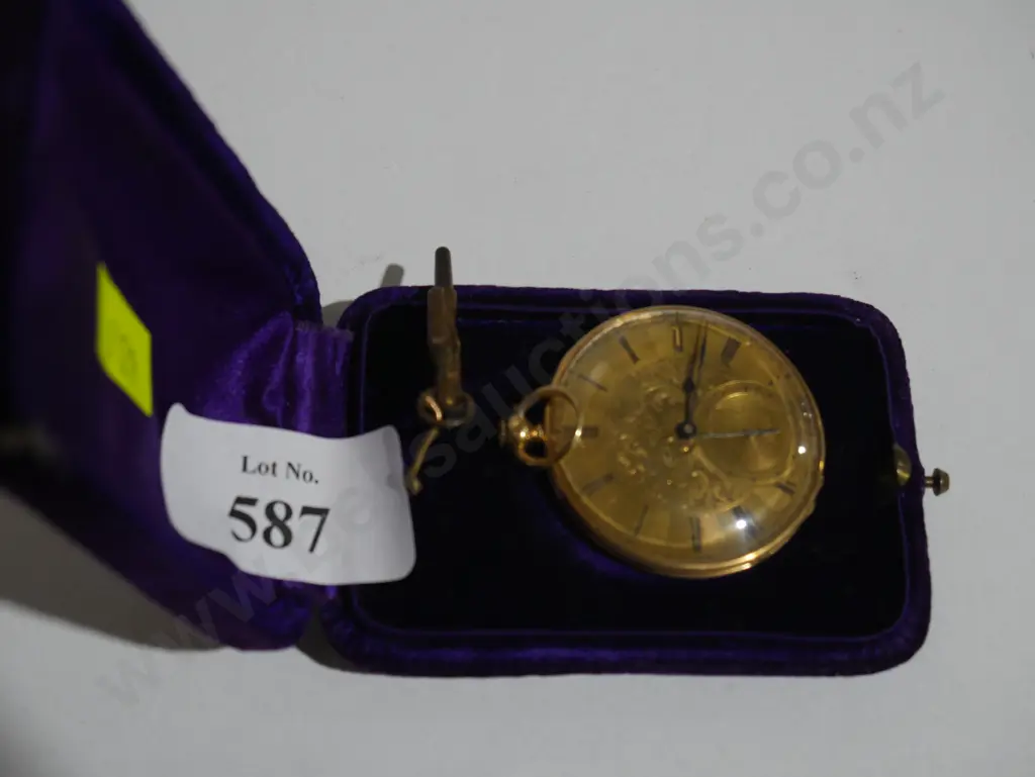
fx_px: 1556
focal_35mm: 52
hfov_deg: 36.8
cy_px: 388
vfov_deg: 28.1
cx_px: 518
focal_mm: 26
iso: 250
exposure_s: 1/60
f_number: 5.3
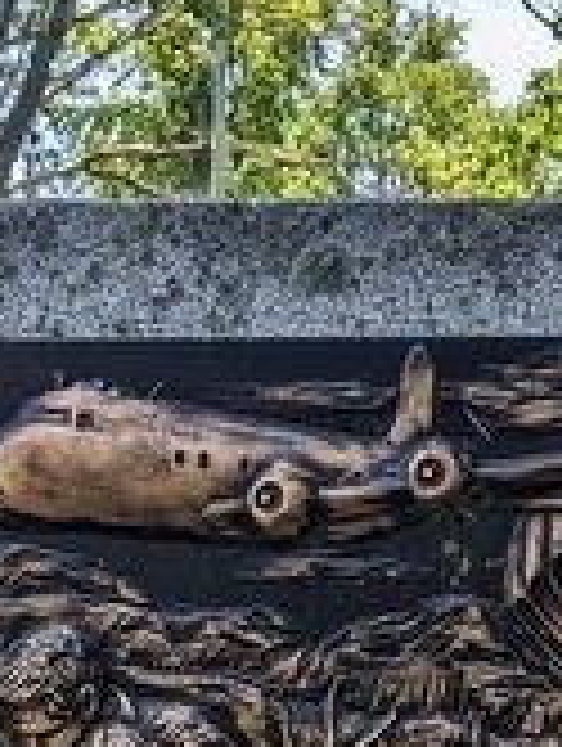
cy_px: 1098
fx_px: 2807
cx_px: 22
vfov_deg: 14.2
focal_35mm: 130
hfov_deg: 11.3
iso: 34
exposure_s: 1/709
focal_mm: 4.38
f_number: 1.73
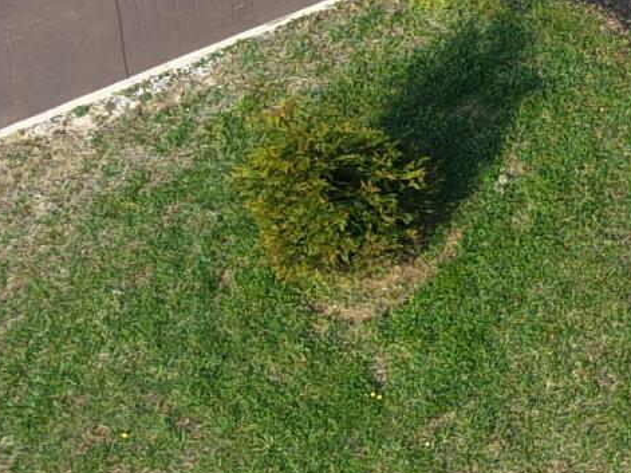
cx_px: 1866
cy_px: -48
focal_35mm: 153
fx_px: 2788
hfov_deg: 9.9
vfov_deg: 9.6
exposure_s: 1/1250
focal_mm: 8.67
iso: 100
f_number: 1.8
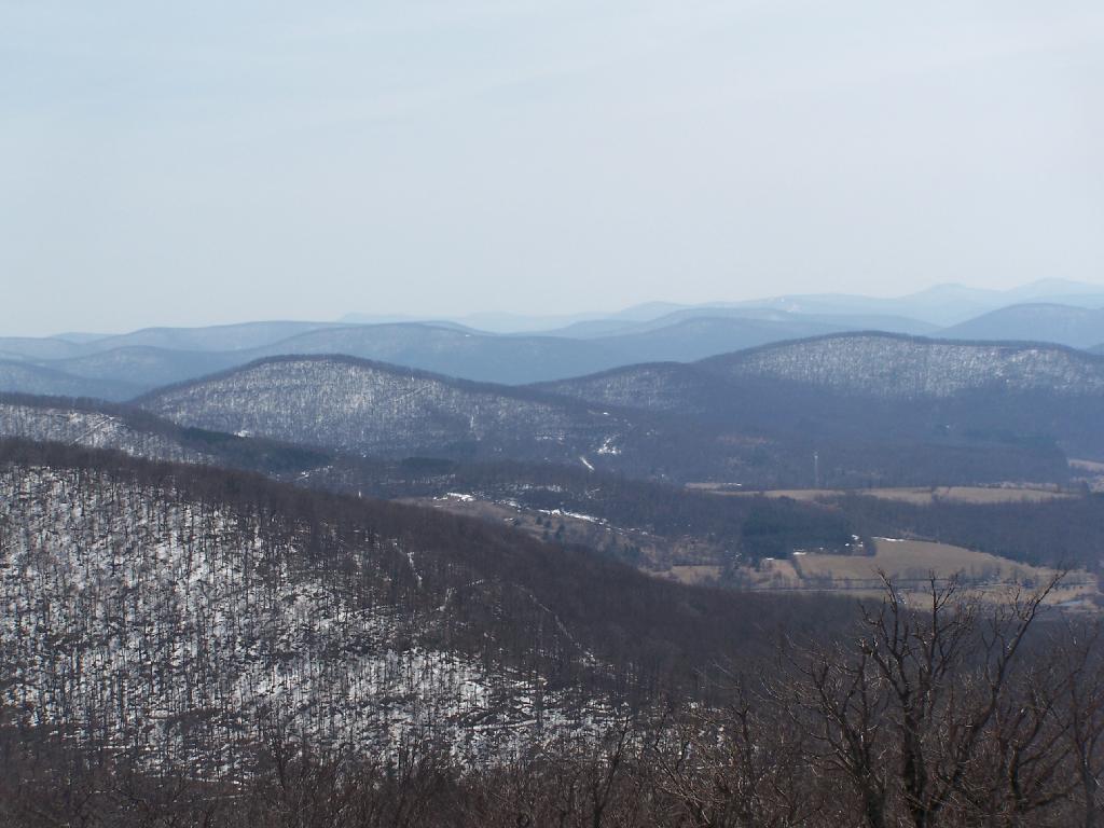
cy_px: 414
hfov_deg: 26.0
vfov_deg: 19.6
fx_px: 2392
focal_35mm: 75
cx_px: 552
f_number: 6.3
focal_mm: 12.4
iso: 80
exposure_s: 1/500
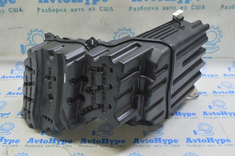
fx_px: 274
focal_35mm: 42
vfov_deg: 31.8
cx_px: 118
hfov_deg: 46.4
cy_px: 78
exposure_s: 1/20
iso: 400
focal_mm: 28
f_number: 5.6
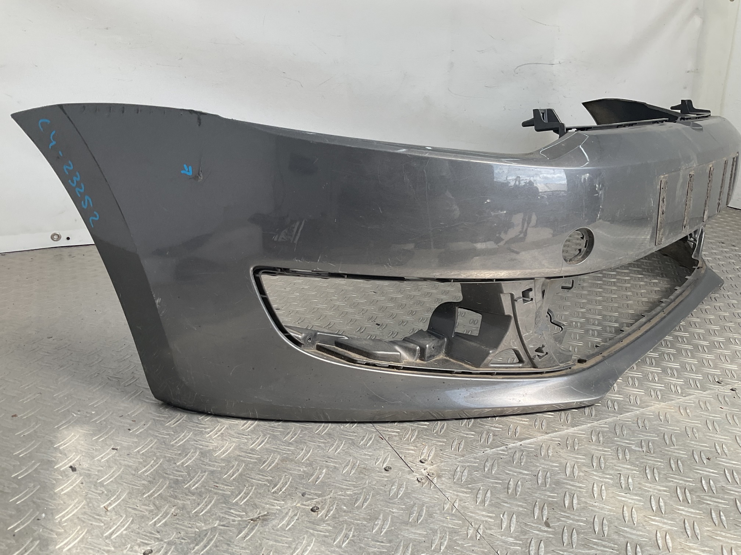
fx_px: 621
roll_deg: -3.1
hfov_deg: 61.7
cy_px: 278
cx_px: 370
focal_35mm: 29
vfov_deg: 48.2
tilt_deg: -15.9
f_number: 1.8
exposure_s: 1/348
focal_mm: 3
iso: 16
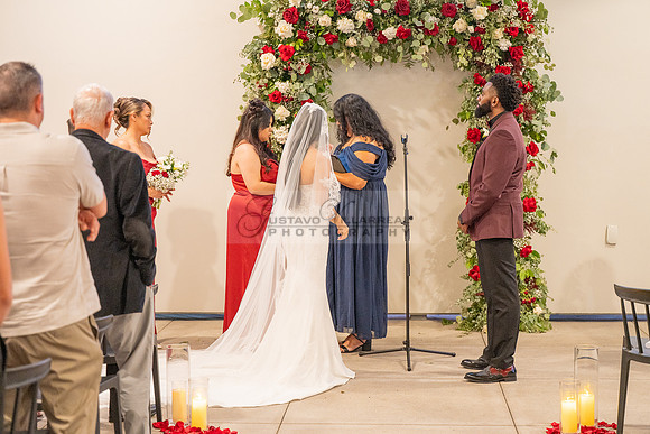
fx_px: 1264
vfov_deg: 19.5
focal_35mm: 70
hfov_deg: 28.8
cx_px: 325
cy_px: 217
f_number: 2.8
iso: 1600
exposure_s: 1/125
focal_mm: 70
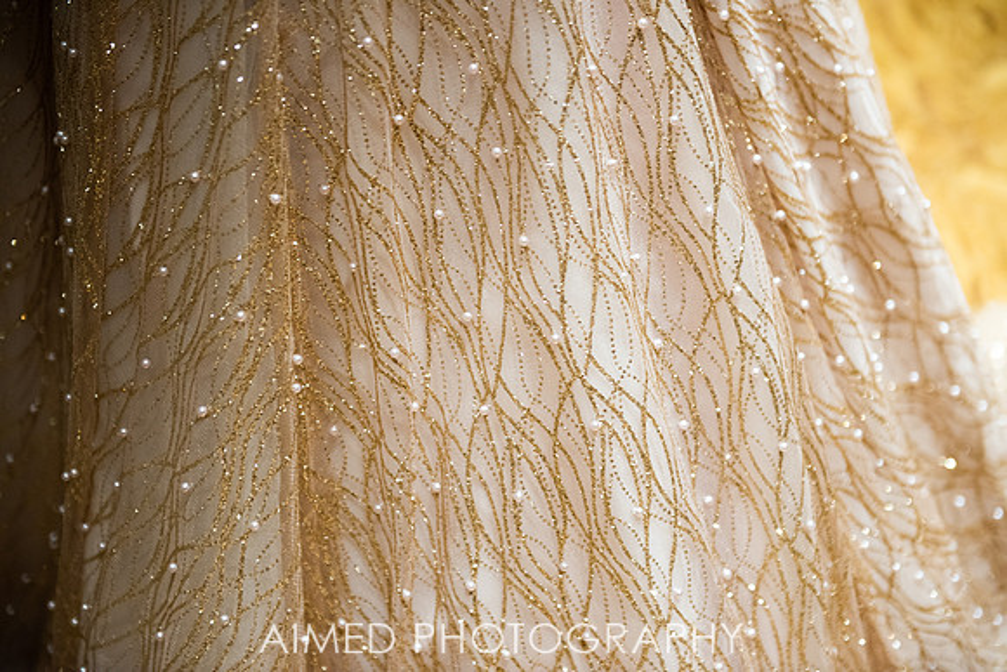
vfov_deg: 19.5
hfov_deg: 28.8
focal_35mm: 70
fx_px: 1958
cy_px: 336
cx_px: 504
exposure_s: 1/125
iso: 1250
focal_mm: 70
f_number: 2.8
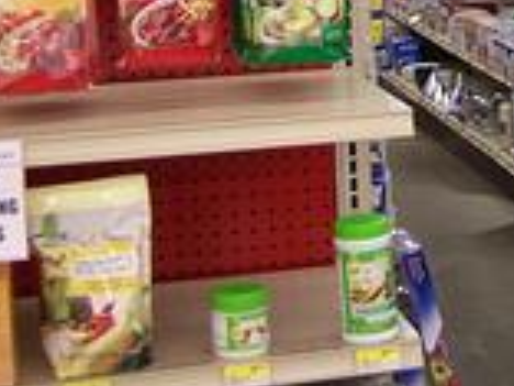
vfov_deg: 12.6
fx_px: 1693
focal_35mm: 114
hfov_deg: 16.2
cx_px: 703
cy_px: -112
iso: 140
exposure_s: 1/30
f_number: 2.8
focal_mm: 6.3
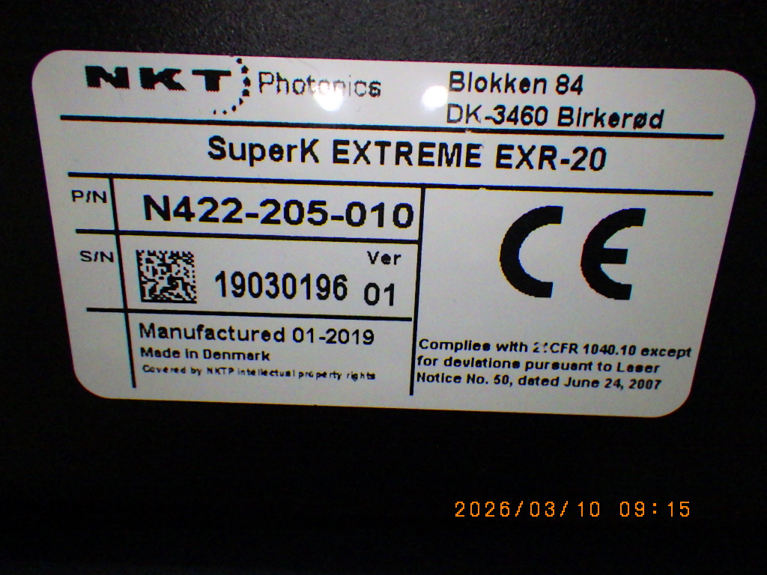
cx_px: 384
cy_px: 288
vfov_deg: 41.8
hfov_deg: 54.0
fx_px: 753
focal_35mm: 34
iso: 1000
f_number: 3.8
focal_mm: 6.1
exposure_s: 1/50
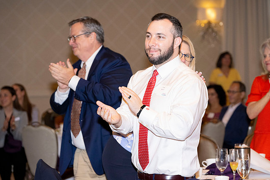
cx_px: 135
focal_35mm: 99
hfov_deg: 20.6
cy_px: 89
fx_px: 743
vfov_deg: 13.8
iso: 2500
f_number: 4
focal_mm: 90
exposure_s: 1/200
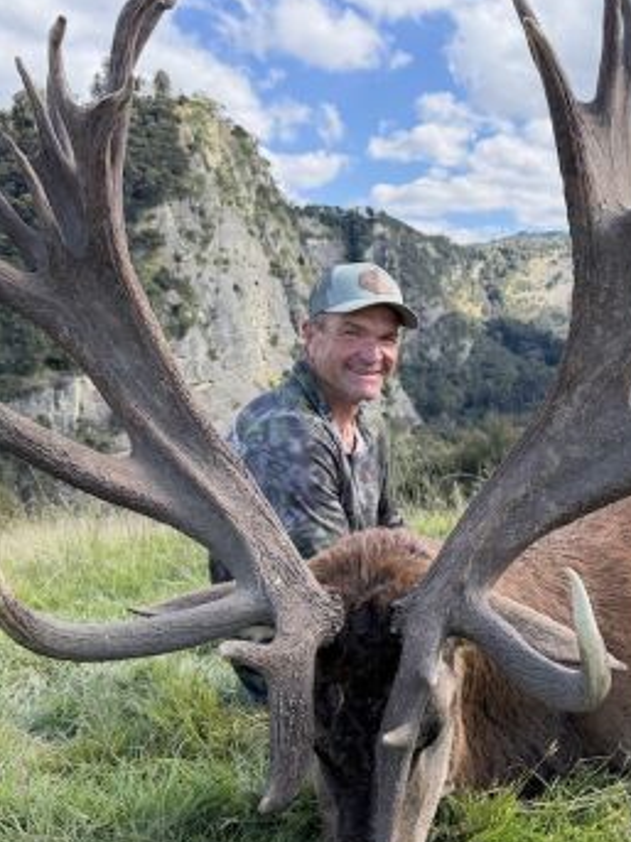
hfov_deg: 33.4
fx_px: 1021
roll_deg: +0.1
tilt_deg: -2.4
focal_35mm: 42
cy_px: 405
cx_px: 496
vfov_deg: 44.8
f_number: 1.78
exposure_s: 1/2801
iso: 100
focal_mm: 6.76
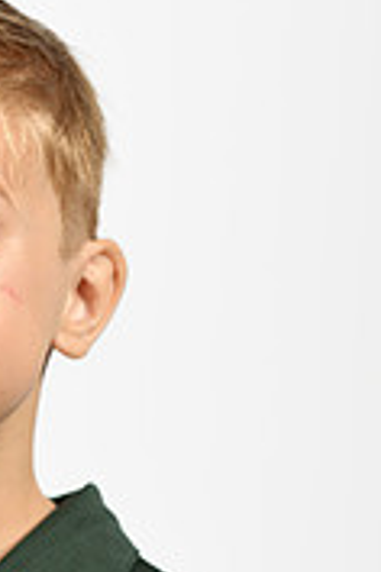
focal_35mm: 216
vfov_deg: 9.5
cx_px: -29
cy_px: 394
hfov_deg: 6.3
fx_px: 3429
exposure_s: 1/200
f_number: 3.2
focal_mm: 85
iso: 100
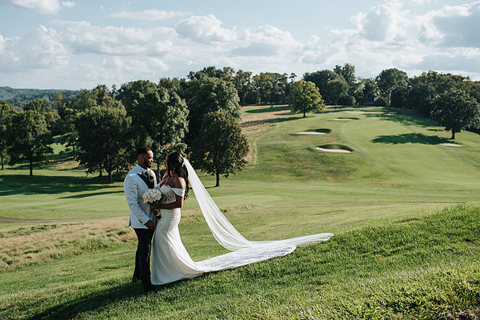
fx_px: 548
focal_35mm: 41
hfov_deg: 47.2
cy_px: 188
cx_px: 208
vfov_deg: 32.5
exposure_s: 1/1250
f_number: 3.2
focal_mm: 35
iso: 100
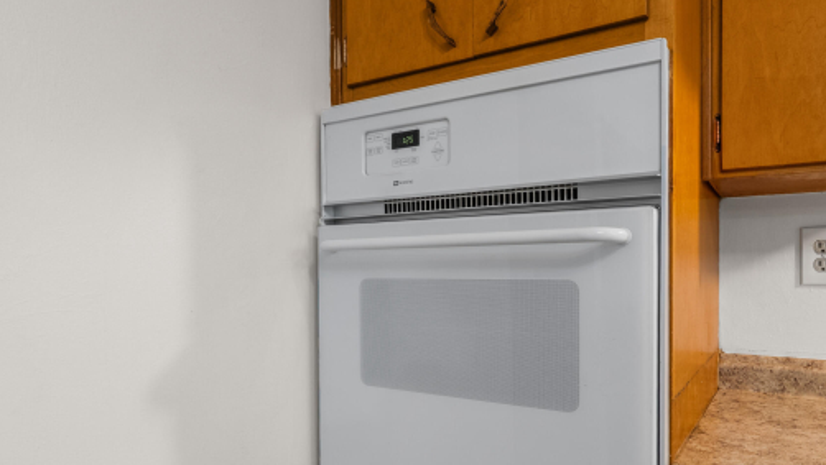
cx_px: 448
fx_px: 548
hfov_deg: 73.9
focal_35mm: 25
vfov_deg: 45.8
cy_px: 274
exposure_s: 1/2
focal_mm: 16
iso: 400
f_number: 11
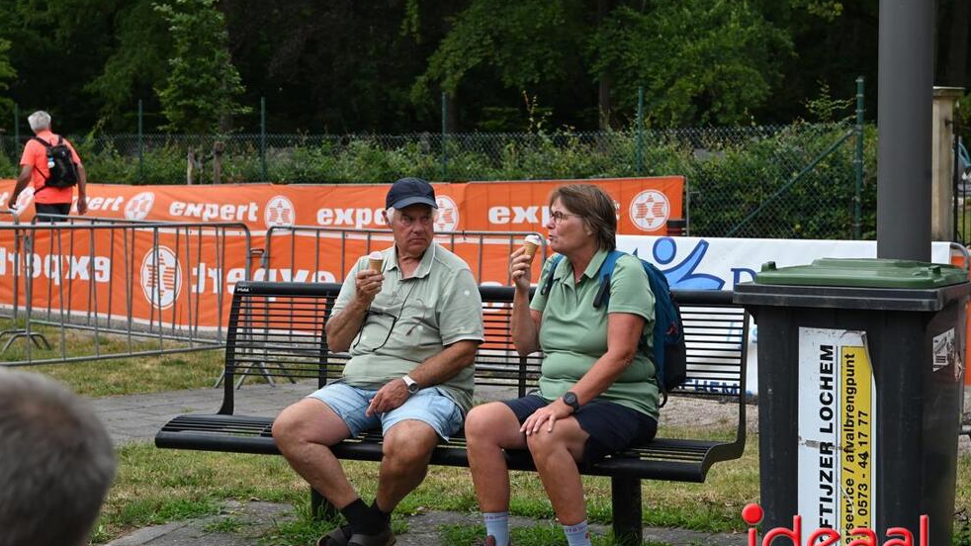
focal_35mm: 74
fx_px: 1905
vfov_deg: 16.3
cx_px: 488
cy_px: 288
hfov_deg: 28.6
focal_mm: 70
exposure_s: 1/1000
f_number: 8
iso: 800
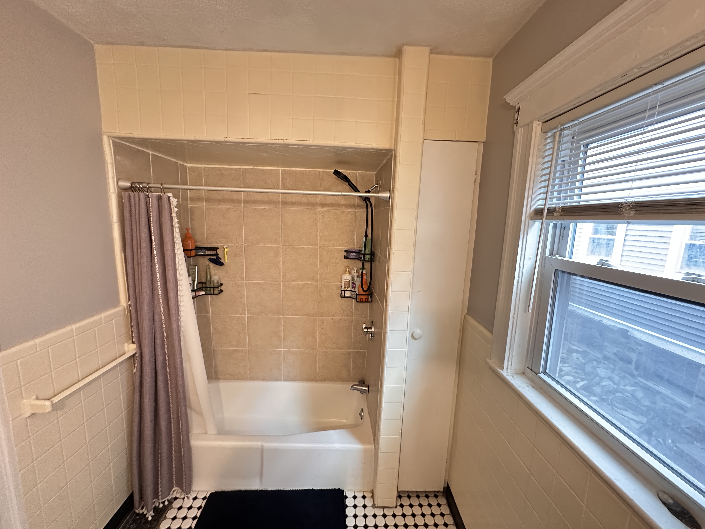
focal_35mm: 14
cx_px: 352
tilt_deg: -9.1
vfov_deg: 85.7
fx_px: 285
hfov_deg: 102.1
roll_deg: -2.6
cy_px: 264
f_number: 2.2
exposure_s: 1/60
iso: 640
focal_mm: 2.22
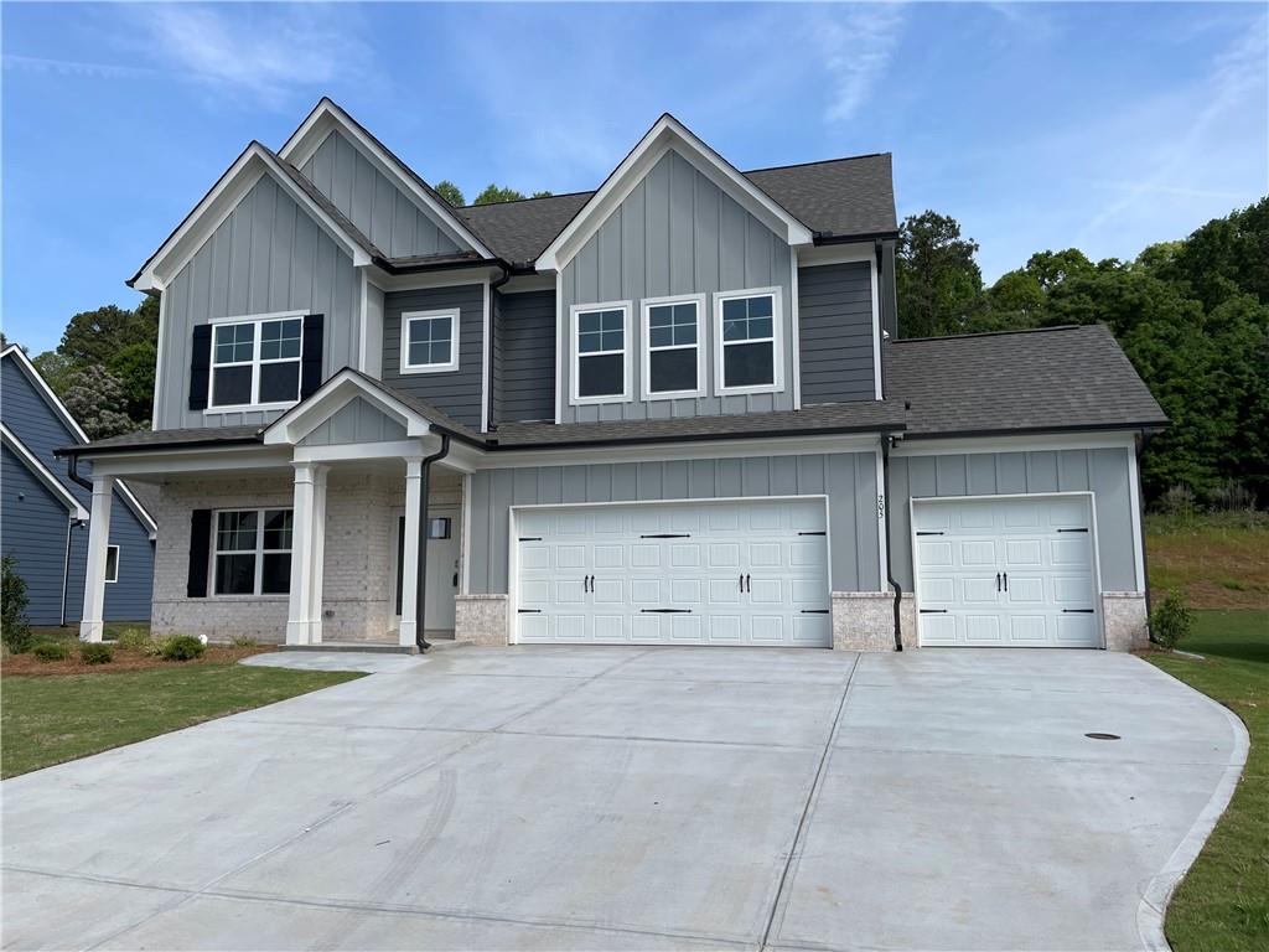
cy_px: 476
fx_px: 953
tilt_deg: +7.6
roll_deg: +0.4
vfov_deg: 53.1
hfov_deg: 67.3
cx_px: 634
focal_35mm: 26
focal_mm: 5.1
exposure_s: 1/4202
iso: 32
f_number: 1.6
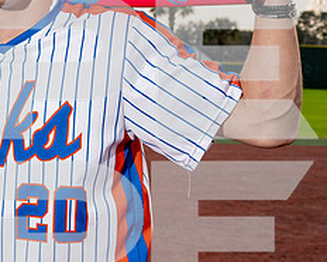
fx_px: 794
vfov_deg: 18.6
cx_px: -41
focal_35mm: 82
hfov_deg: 21.9
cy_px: 66
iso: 250
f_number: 5.6
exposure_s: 1/250
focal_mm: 35
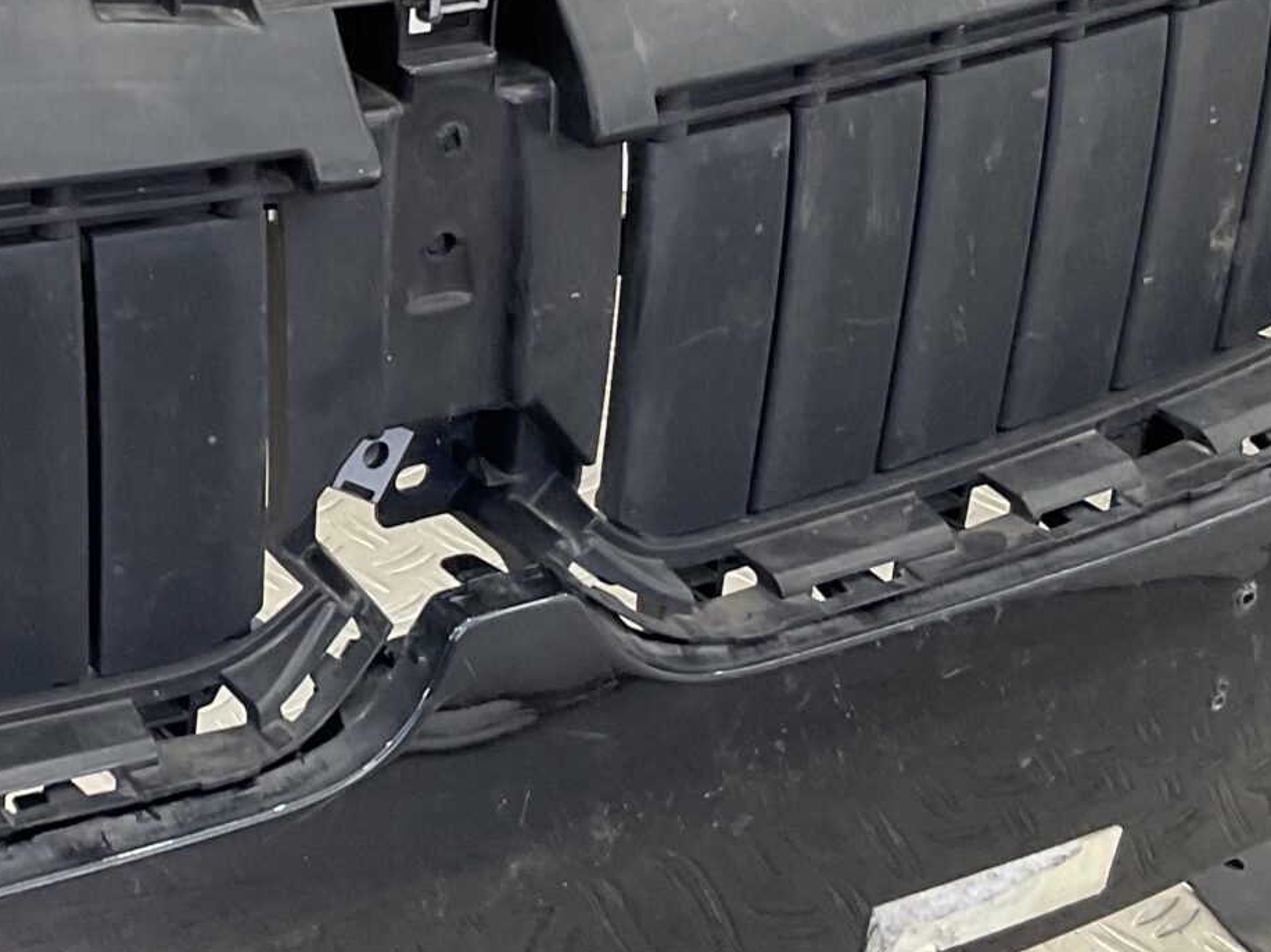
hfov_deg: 23.6
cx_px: 168
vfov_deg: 18.1
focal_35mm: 81
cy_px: 236
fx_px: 2973
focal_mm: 3
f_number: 1.8
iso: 40
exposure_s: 1/120
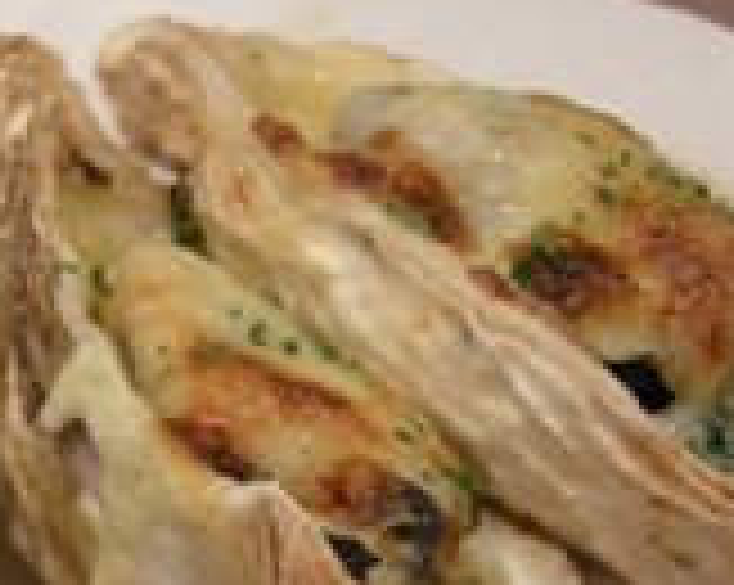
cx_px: 207
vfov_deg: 17.8
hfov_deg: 22.6
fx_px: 1823
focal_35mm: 84
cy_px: 590
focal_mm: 7.5
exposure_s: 1/12.2
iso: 400
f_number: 2.7
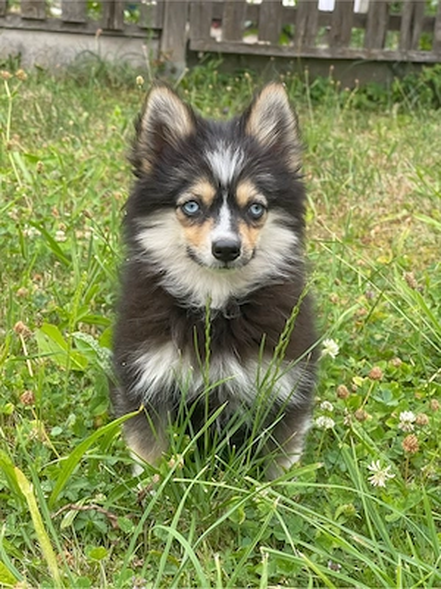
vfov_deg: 30.3
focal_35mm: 64
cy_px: 294
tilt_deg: -16.5
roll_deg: -4.2
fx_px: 1087
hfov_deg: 22.9
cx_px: 220
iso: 25
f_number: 2.2
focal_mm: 7.5
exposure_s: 1/99
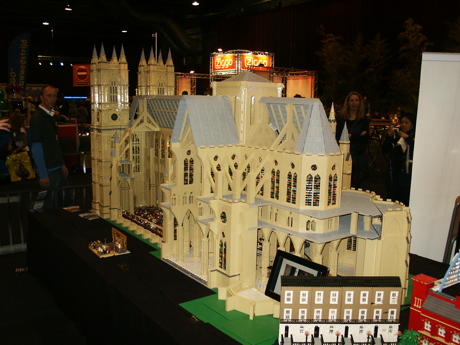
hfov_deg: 52.6
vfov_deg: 40.7
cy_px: 172
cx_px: 230
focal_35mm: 35
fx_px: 465
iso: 200
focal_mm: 7.19
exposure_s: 1/45
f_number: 3
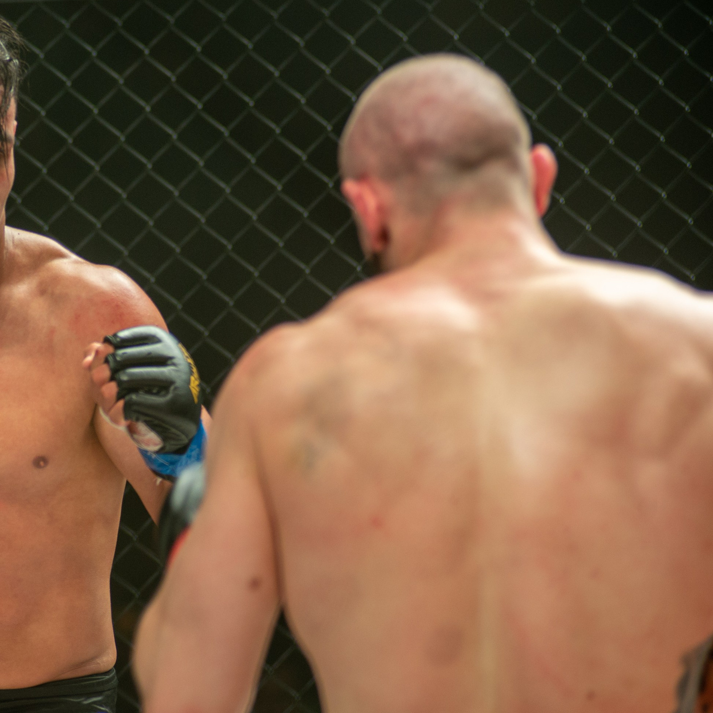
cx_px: 102
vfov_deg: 7.9
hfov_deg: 7.9
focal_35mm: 222
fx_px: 5173
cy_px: 326
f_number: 4
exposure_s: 1/320
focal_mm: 145
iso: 640
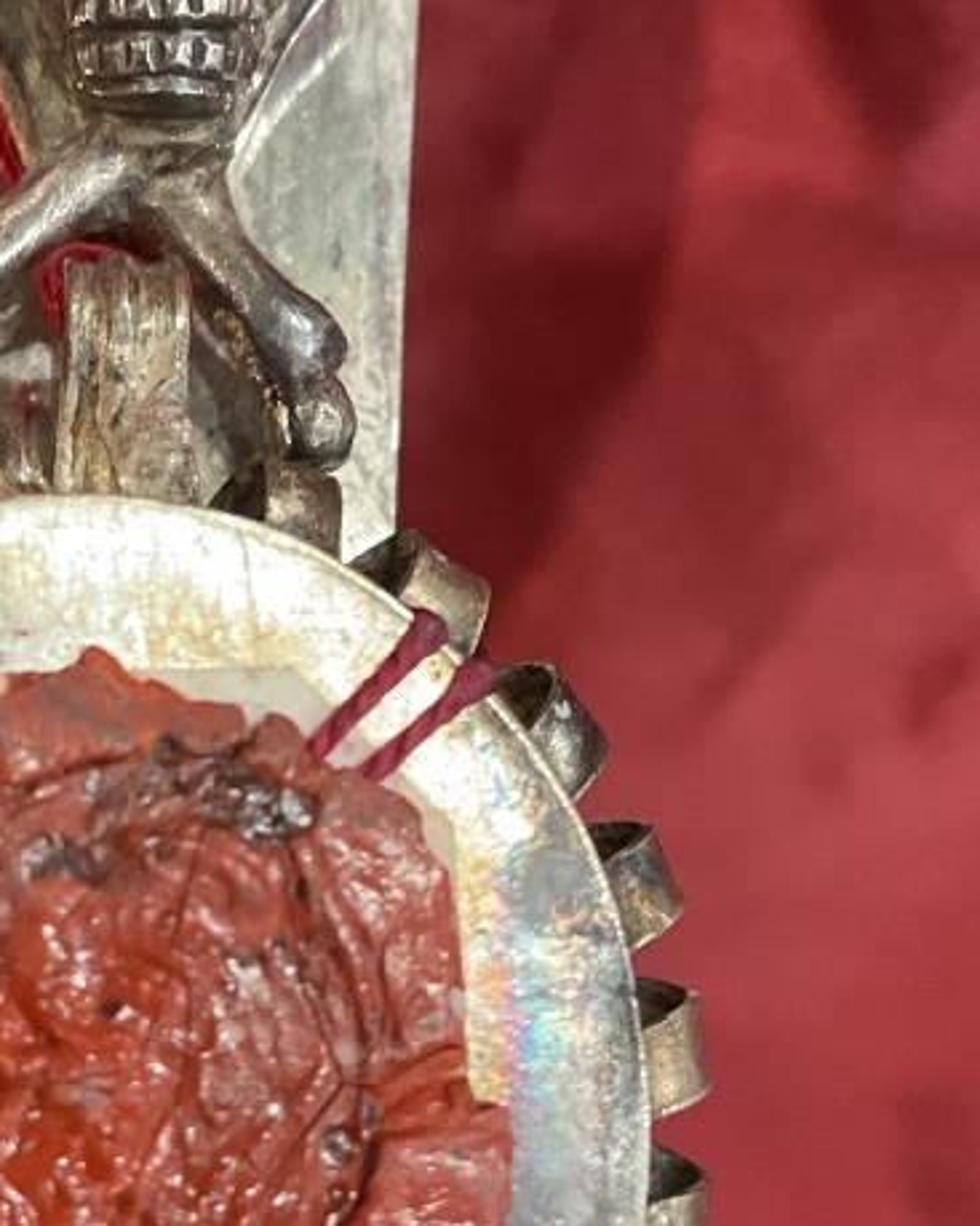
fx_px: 2684
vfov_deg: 25.7
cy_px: 743
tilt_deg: -65.6
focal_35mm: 74
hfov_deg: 20.3
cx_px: 91
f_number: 1.8
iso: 200
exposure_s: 1/33
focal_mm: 3
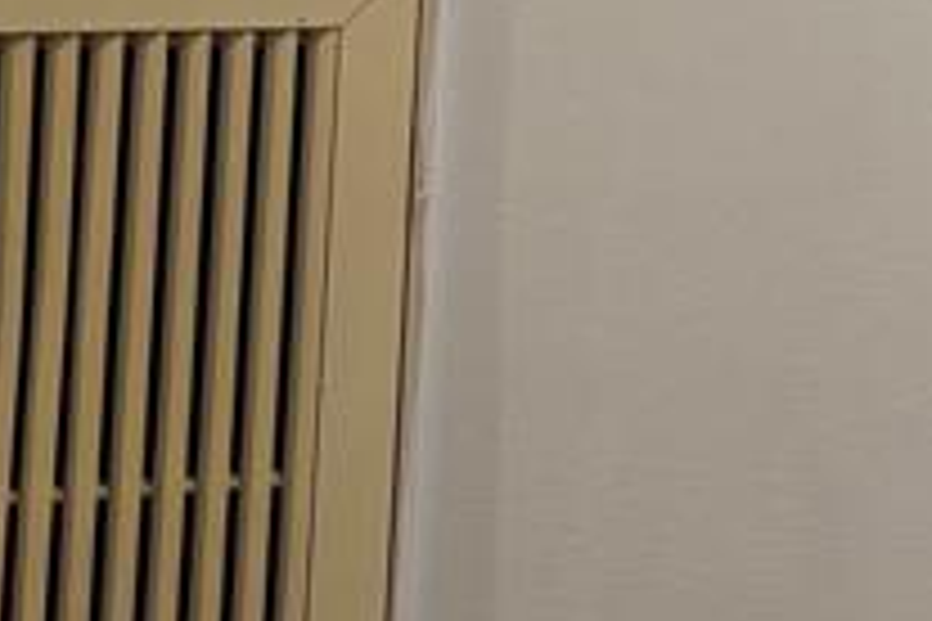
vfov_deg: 9.8
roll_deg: -2.9
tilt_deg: +0.7
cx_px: 1756
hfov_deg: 13.5
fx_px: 3469
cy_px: -450
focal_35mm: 134
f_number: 1.6
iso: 80
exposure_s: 1/60
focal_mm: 5.96
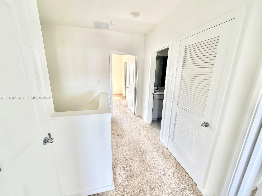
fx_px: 106
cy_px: 98
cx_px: 131
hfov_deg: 102.1
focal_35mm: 14
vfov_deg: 85.7
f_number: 2.2
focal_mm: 2.22
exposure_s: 1/68
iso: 320
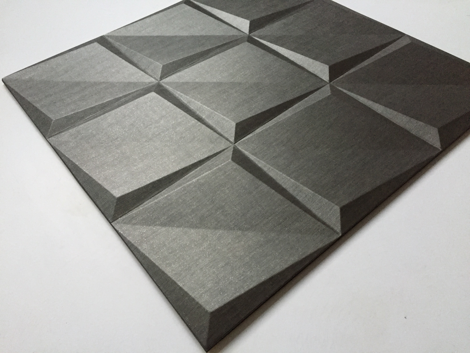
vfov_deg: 48.2
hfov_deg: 61.7
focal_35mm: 29
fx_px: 394
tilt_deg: -50.9
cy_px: 176
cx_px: 235
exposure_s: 1/25
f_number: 2.2
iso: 250
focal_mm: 4.15
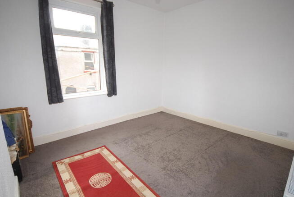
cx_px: 147
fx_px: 147
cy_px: 98
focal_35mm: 18
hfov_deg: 89.9
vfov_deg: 67.5
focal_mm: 12
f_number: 4.5
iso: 200
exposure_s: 1/60
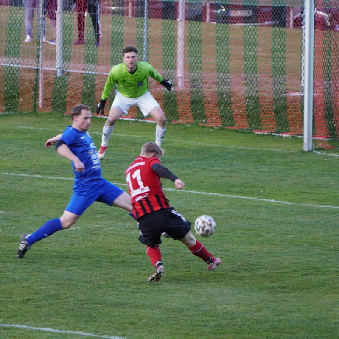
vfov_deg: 4.6
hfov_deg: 4.6
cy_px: 169
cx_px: 134
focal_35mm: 383
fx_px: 4244
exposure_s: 1/320
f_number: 5.6
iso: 800
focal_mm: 200
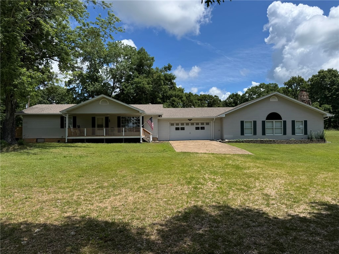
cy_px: 127
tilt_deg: +1.3
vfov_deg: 56.8
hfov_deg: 71.6
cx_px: 170
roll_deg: +0.1
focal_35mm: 24
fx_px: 235
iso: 80
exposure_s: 1/4950
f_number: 1.78
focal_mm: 6.76
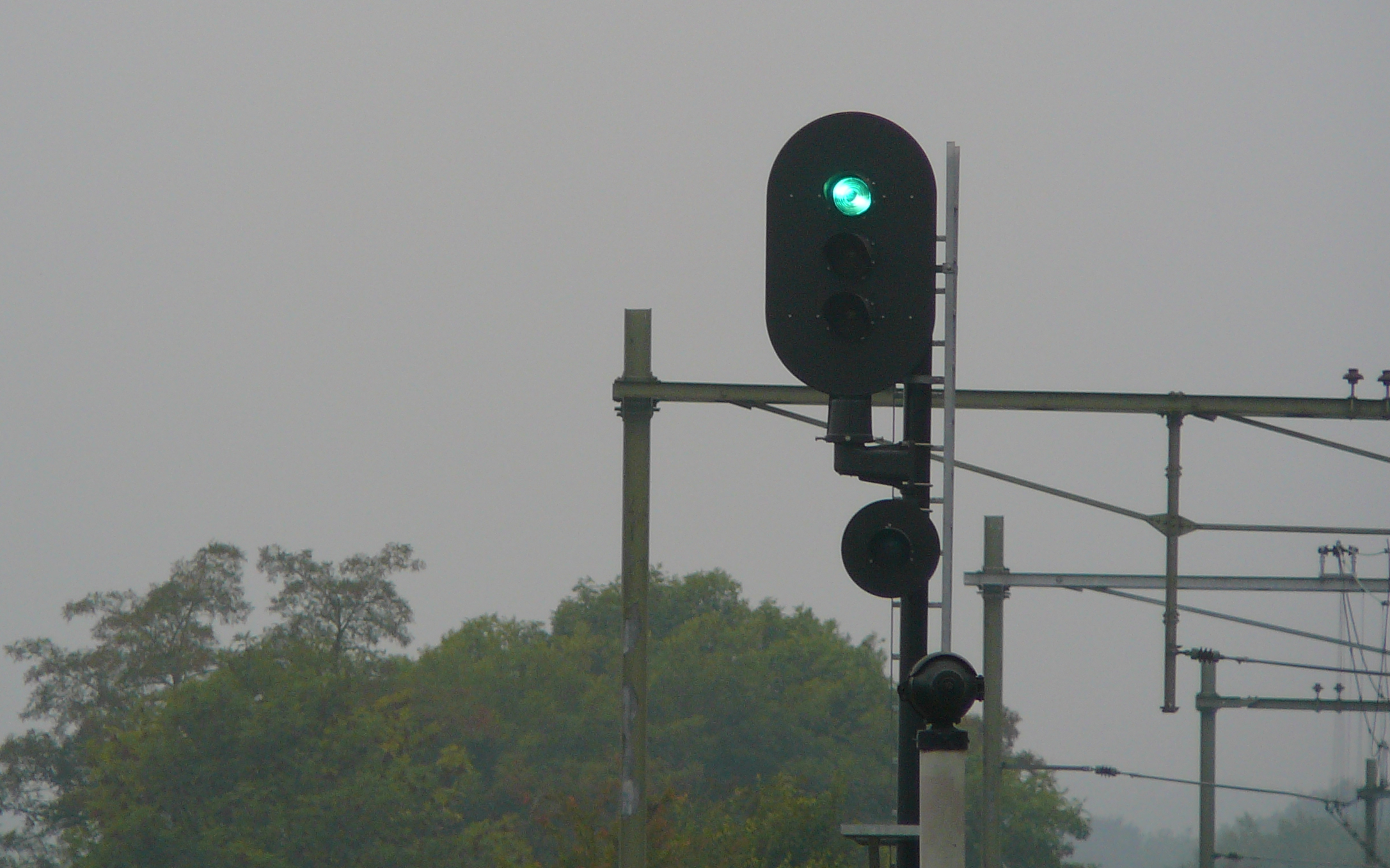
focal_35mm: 437
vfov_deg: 3.0
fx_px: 16554
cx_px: 643
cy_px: 256
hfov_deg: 4.8
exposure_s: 1/160
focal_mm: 52
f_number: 4.2
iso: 80
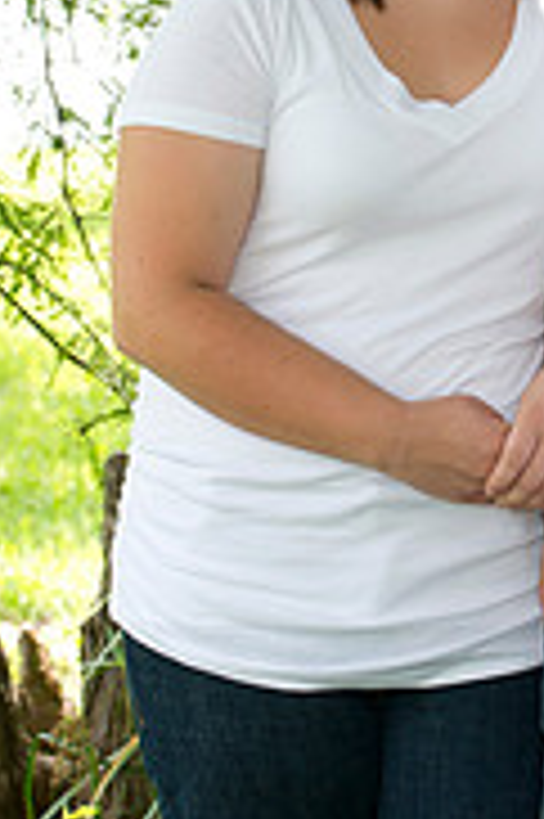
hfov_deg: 5.3
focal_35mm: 259
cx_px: 582
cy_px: 153
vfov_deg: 7.9
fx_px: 5881
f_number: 5
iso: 320
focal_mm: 105
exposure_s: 1/100
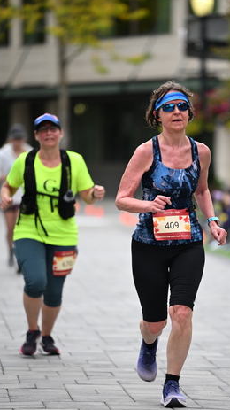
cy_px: 232
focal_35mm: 249
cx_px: 150
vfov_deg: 8.7
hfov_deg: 4.9
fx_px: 2703
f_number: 2.8
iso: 1600
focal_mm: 200
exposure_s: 1/5000
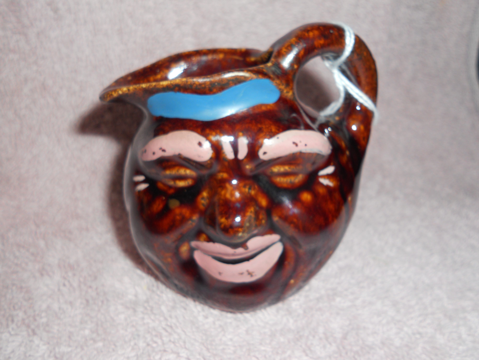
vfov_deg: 44.2
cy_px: 180
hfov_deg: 56.8
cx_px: 240
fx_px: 443
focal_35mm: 32
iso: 80
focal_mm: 5.8
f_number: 8.8
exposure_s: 1/25
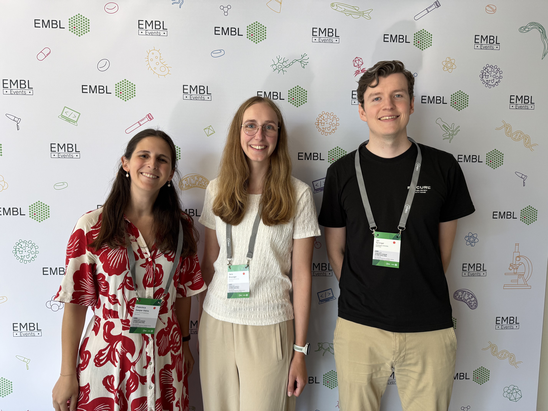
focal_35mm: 24
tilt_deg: -5.4
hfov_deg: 71.6
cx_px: 274
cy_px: 206
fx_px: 380
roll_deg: -0.9
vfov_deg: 56.8
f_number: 1.78
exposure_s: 1/121
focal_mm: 6.76
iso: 100
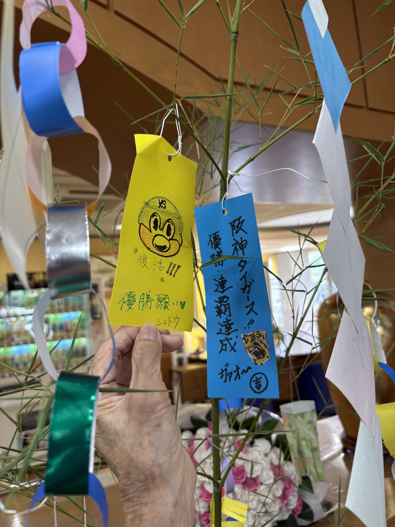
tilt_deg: +4.7
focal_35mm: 26
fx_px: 396
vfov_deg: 67.3
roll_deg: +5.5
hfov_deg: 53.1
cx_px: 198
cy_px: 264
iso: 64
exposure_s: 1/120
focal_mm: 5.96
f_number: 1.6
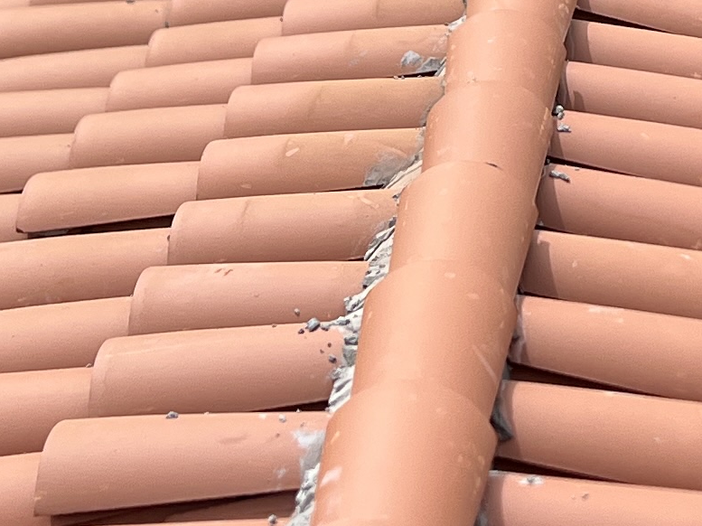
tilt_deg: -12.1
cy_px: -333
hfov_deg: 14.4
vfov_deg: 10.5
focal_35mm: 135
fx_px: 2736
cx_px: 690
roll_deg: -2.2
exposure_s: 1/3968
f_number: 1.5
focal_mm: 5.7
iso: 50
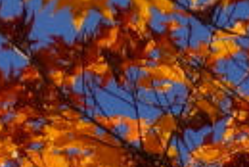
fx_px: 11176
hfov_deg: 1.3
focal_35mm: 1614
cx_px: -322
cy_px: -73
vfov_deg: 0.9
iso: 125
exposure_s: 1/250
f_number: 5.6
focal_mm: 140
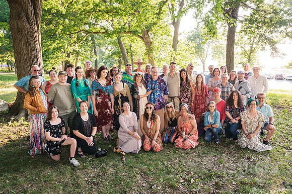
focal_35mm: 27
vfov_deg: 48.2
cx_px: 150
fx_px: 217
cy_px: 100
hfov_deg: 67.8
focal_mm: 26
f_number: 5.6
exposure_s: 1/250
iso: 800
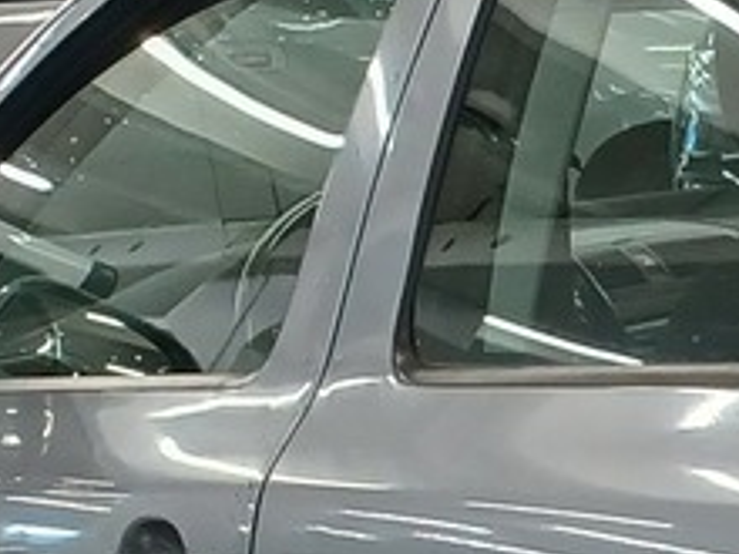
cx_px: 1794
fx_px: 3501
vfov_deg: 8.8
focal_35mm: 164
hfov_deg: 10.4
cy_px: 849
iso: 320
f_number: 1.8
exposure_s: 1/50
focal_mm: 4.6
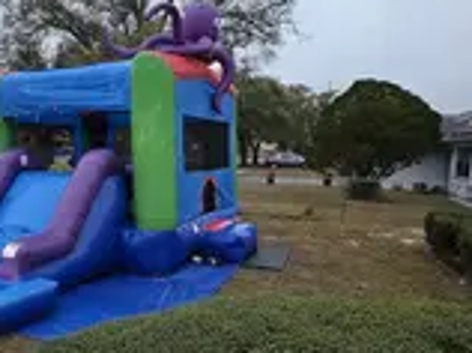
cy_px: 182
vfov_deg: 42.8
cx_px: 90
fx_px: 449
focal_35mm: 33
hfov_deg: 51.7
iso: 40
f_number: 1.9
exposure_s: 1/1050
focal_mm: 2.2
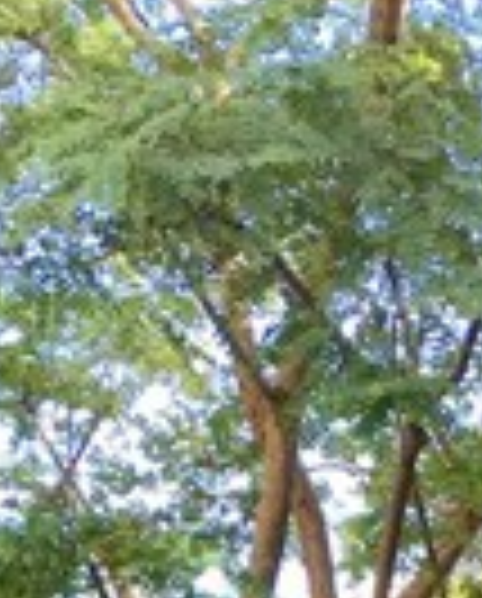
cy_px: 1263
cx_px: 266
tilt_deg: -6.1
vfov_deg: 12.2
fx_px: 2417
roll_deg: -2.8
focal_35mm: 136
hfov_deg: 11.4
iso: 25
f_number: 2.2
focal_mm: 4.15
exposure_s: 1/246
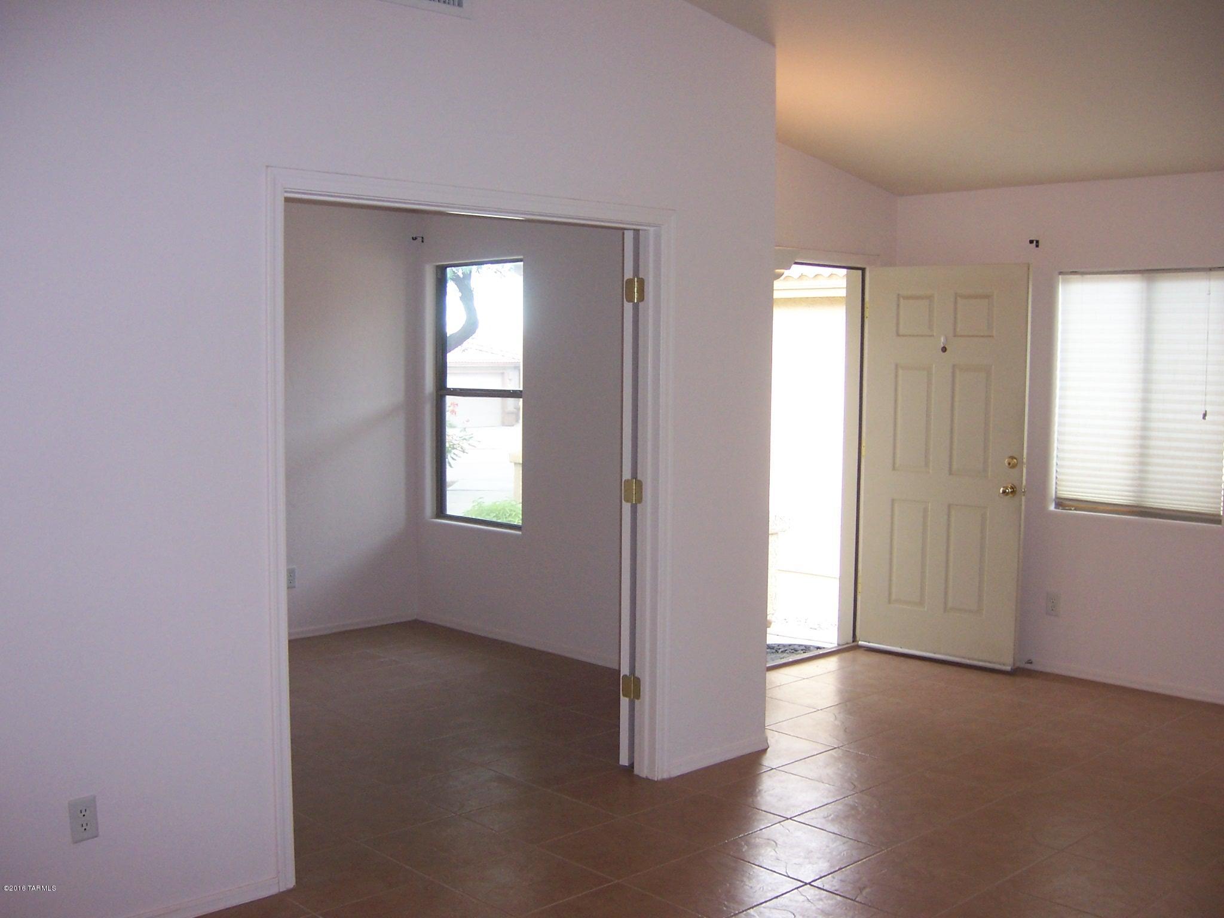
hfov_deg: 51.4
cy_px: 459
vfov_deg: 39.7
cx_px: 612
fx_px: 1273
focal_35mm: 36
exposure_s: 1/60
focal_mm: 6.2
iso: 125
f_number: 2.8
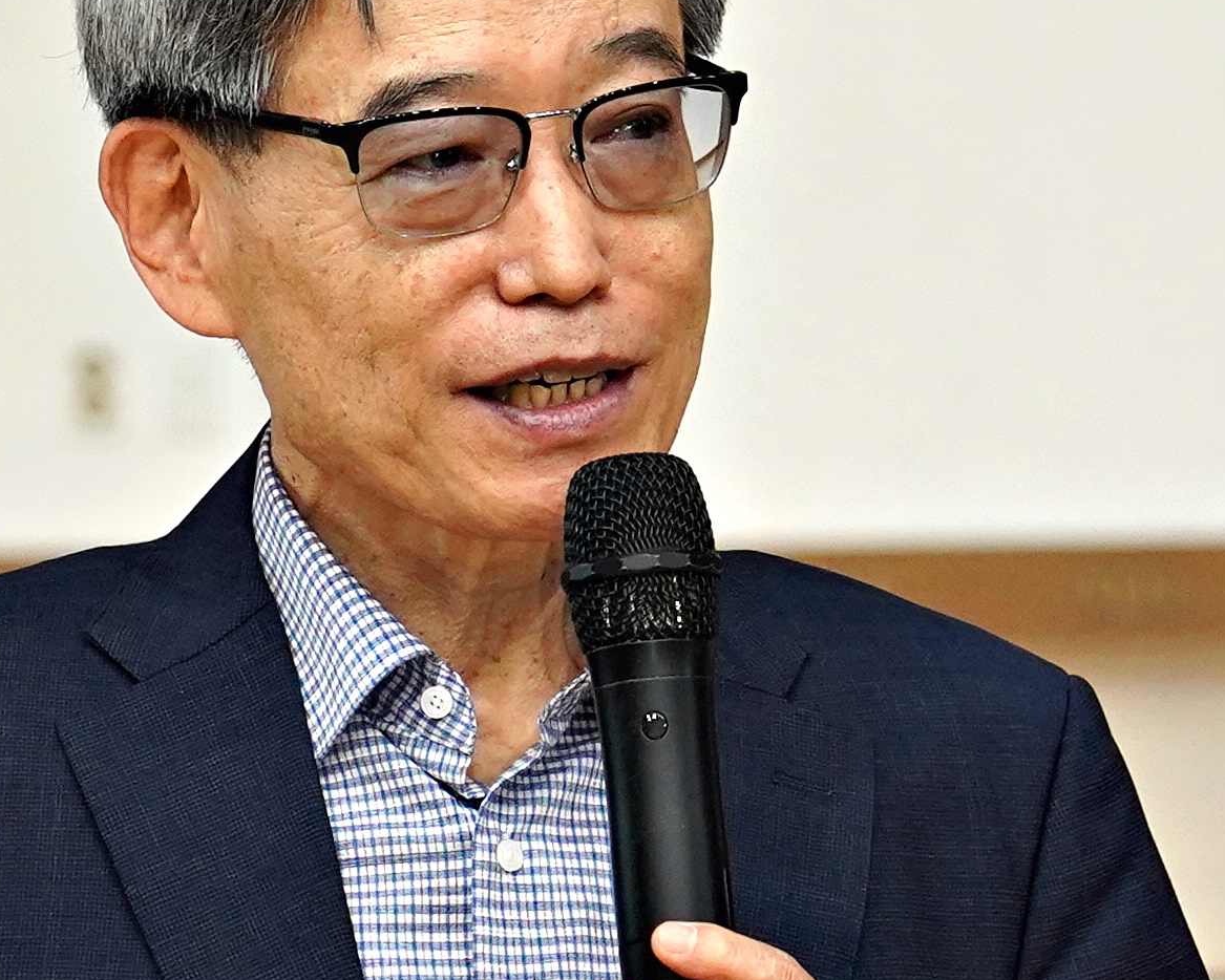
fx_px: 11821
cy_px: 759
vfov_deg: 4.7
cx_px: 694
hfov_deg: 5.9
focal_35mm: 326
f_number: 4
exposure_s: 1/125
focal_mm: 69
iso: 1250
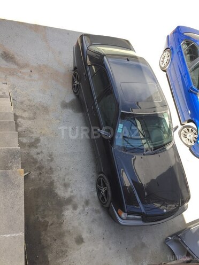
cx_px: 100
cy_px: 132
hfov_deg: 48.2
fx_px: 222
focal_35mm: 29
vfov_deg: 61.7
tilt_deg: -53.8
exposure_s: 1/366
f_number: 2.2
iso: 32
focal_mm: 4.15
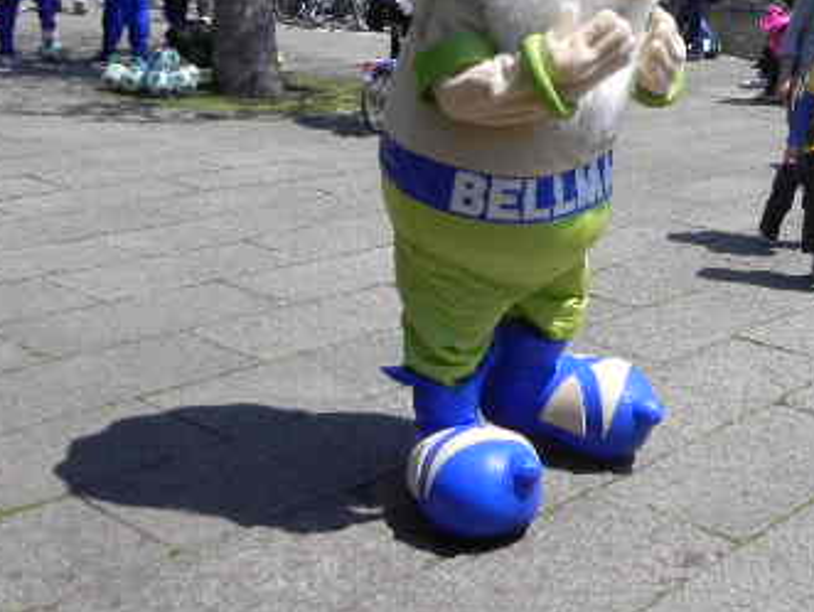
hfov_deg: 33.3
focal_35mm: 56
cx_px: 652
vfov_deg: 25.4
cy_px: 71
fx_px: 1318
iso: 160
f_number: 7.1
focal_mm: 5.2
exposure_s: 1/470
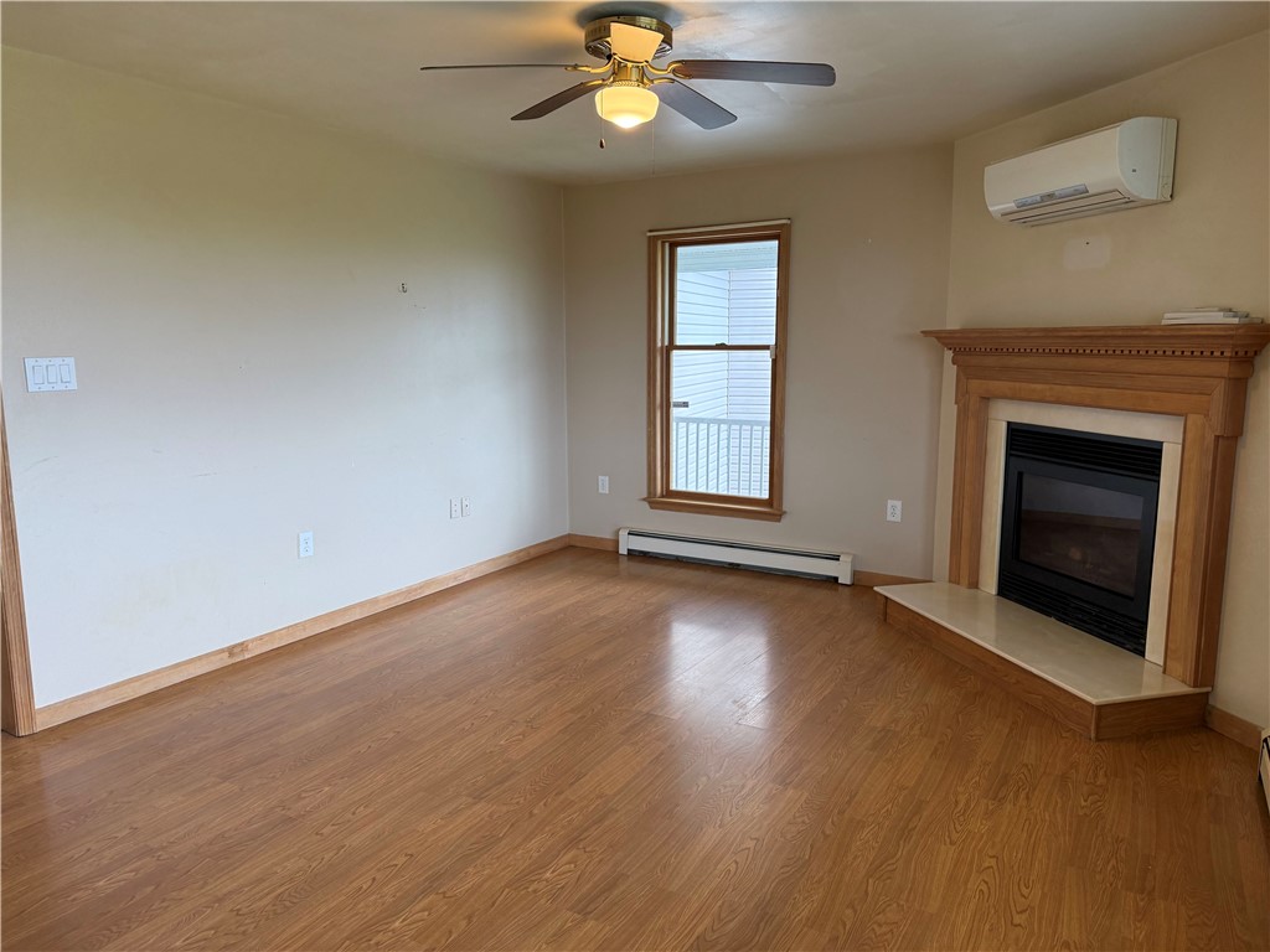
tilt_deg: -8.2
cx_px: 635
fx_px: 881
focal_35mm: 24
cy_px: 476
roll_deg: +0.9
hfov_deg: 71.6
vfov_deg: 56.8
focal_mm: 6.76
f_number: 1.78
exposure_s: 1/166
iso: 160
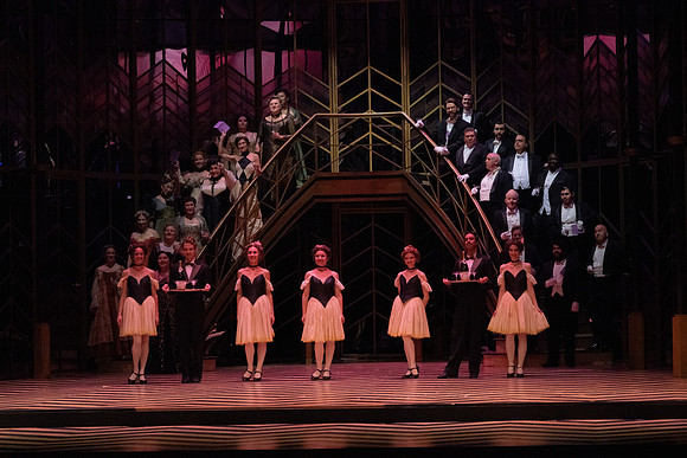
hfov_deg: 18.9
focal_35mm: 108
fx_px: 2061
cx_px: 344
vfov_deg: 12.7
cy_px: 229
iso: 12800
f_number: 14
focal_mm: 108
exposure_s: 1/400
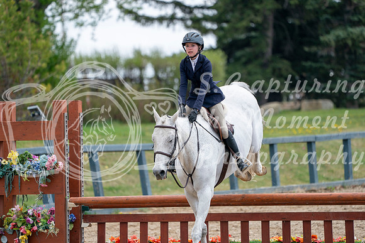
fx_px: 3722
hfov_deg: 5.6
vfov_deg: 3.7
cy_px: 122
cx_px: 182
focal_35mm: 367
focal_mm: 367
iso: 200
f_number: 5.6
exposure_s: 1/400
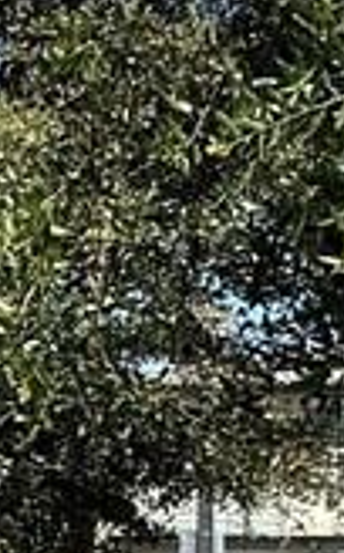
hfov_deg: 6.1
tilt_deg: +2.5
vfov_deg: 10.9
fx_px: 2890
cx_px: -830
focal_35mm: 192
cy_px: 469
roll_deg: -1.7
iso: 25
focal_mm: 3
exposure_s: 1/1534
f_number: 1.8
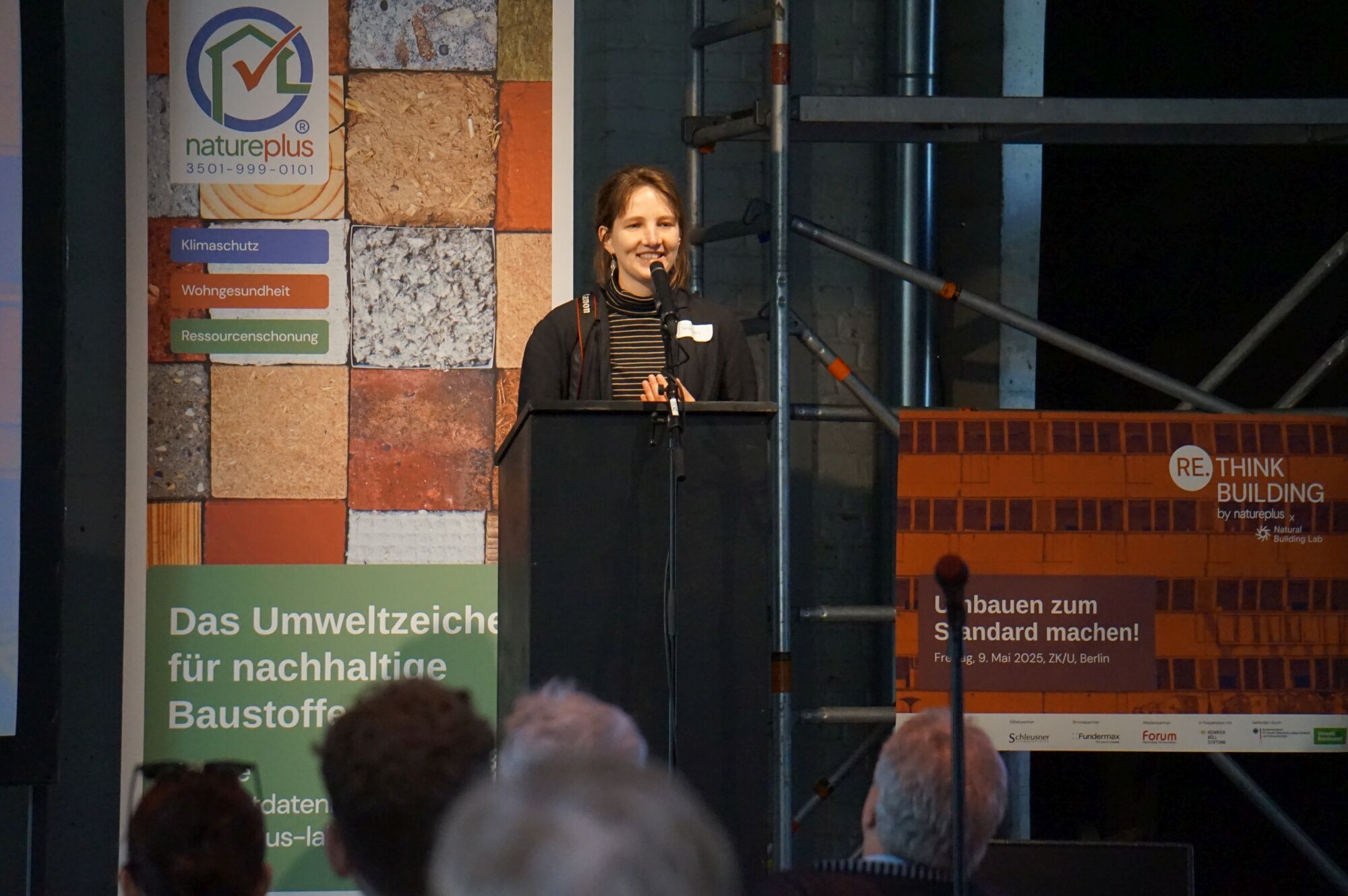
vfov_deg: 7.4
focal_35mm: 184
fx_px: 6904
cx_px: 674
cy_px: 448
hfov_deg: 11.2
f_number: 5.6
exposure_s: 1/200
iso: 3200
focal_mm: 123
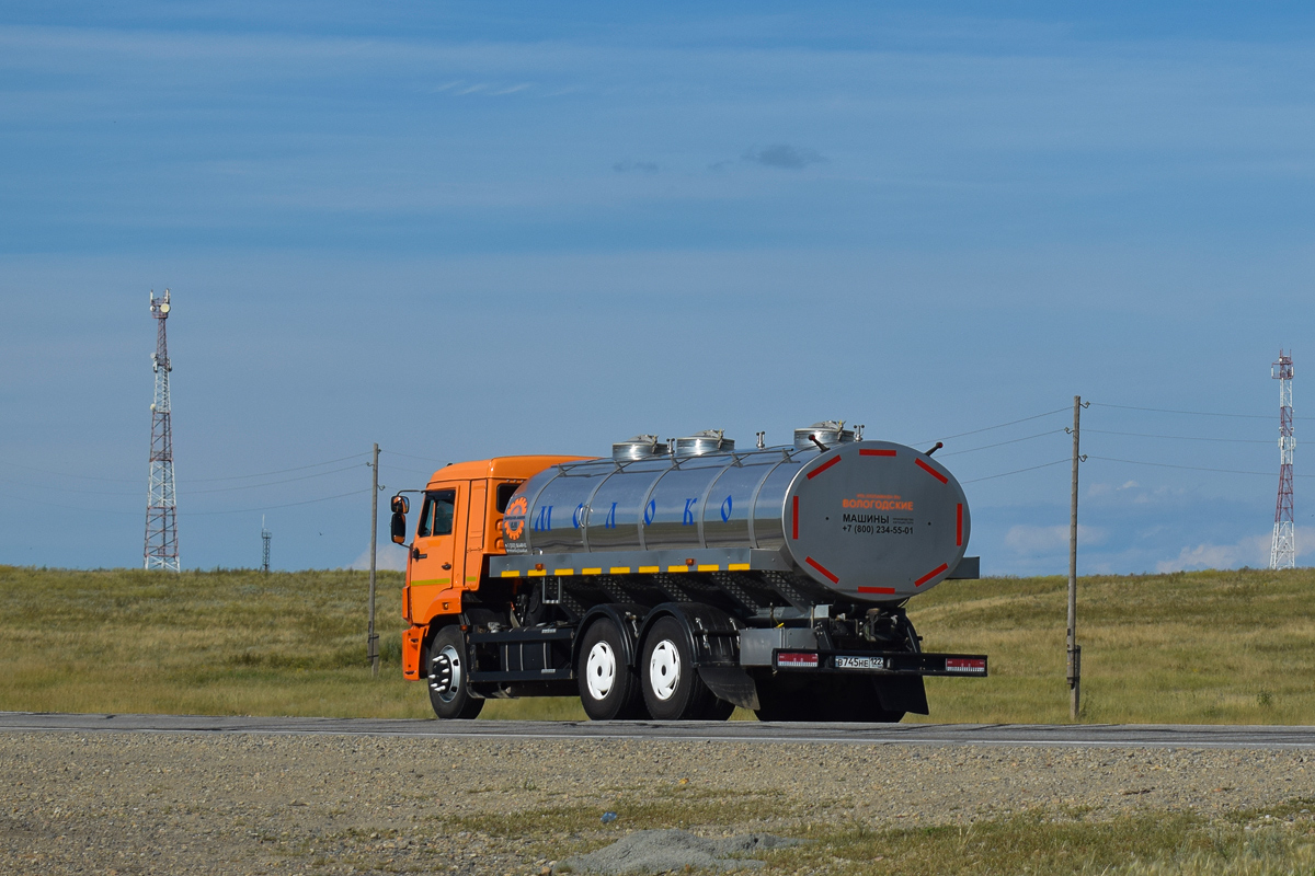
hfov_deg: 24.6
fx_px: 3013
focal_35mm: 82
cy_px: 438
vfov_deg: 16.6
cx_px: 658
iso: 100
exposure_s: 1/1000
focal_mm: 55
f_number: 6.3
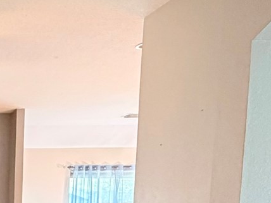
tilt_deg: -5.1
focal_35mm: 67
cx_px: -156
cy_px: 278
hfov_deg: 22.6
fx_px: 525
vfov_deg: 19.8
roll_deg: +0.8
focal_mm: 2.22
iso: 500
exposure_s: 1/60
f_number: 2.2
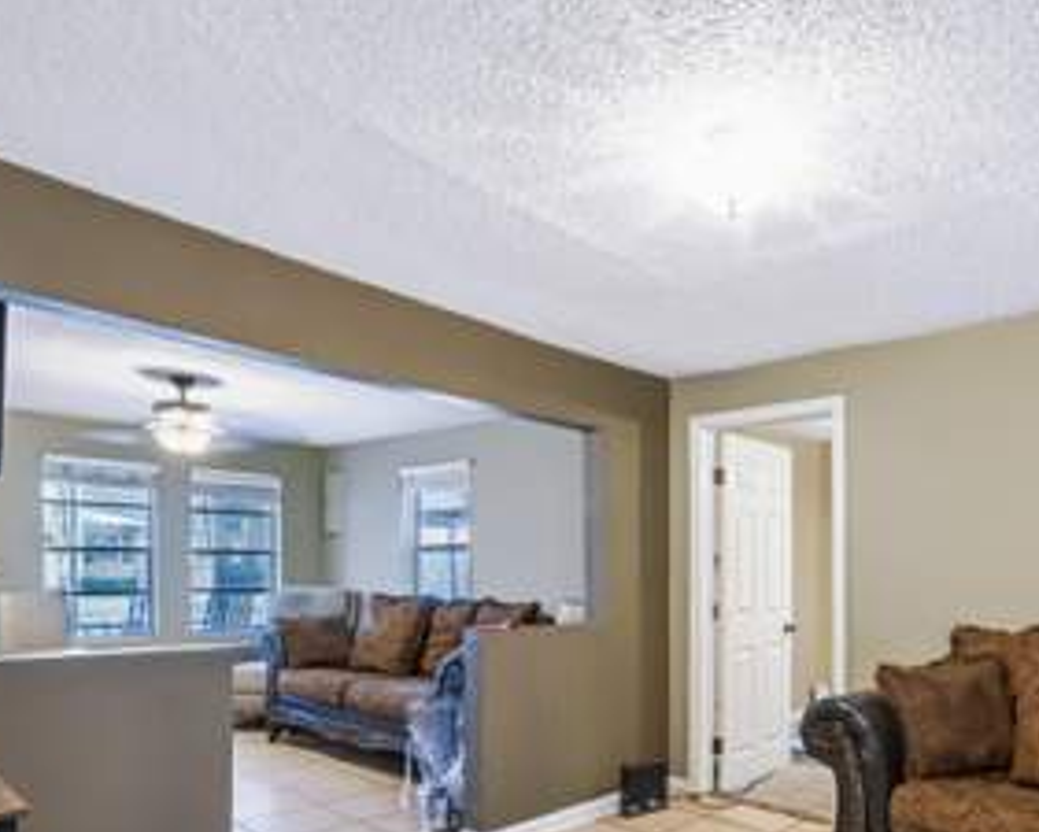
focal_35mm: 24
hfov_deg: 69.1
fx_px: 738
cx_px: 654
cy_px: 575
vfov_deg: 57.1
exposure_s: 1.6
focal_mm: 10
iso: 320
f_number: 8
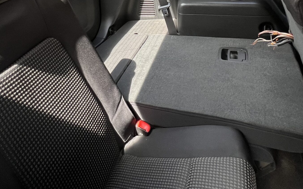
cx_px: 147
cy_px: -21
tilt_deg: -16.8
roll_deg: +8.2
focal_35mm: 26
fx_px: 215
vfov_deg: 38.9
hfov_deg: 70.4
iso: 64
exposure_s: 1/99
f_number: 1.8
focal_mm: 1.57
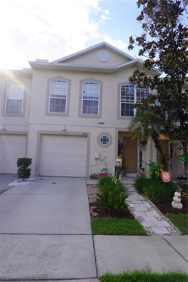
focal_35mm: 24
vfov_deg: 73.8
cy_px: 141
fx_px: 188
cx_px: 94
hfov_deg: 53.1
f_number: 7.1
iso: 100
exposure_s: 1/100
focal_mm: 16
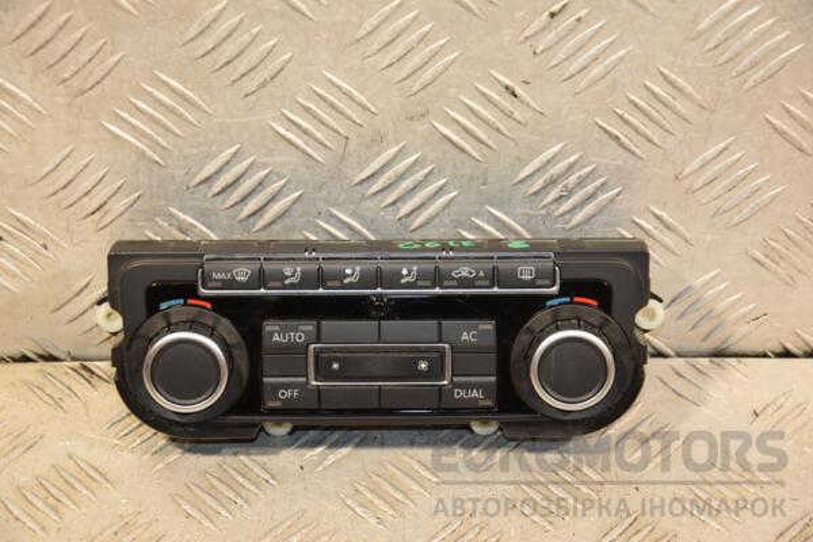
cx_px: 406
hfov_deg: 20.6
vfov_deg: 13.8
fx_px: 2236
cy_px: 271
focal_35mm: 99
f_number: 5.3
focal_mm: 66
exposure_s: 1/100
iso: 800
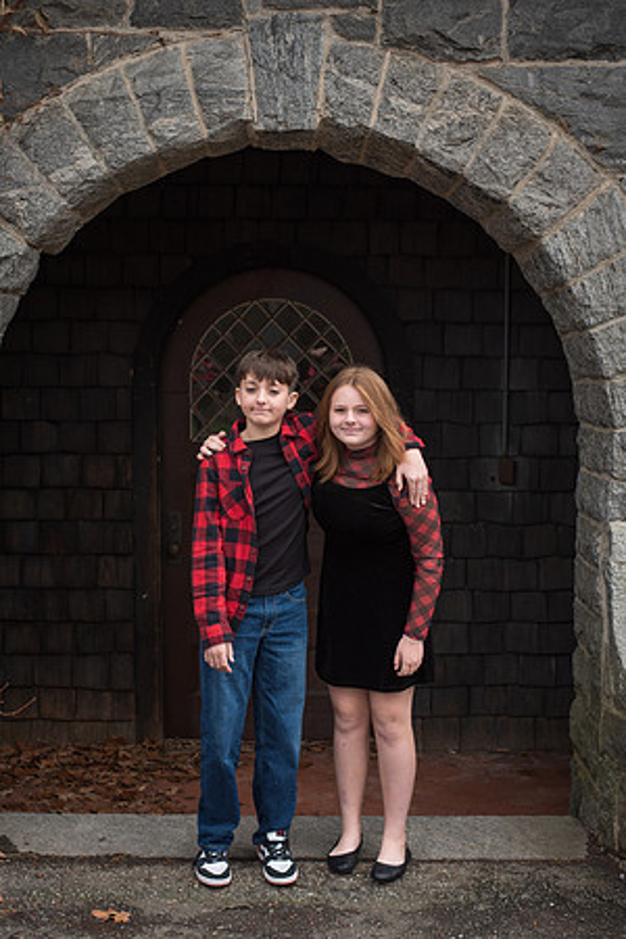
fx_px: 1304
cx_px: 313
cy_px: 470
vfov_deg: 39.6
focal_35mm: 50
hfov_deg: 27.0
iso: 100
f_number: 4.5
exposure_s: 1/160
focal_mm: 50
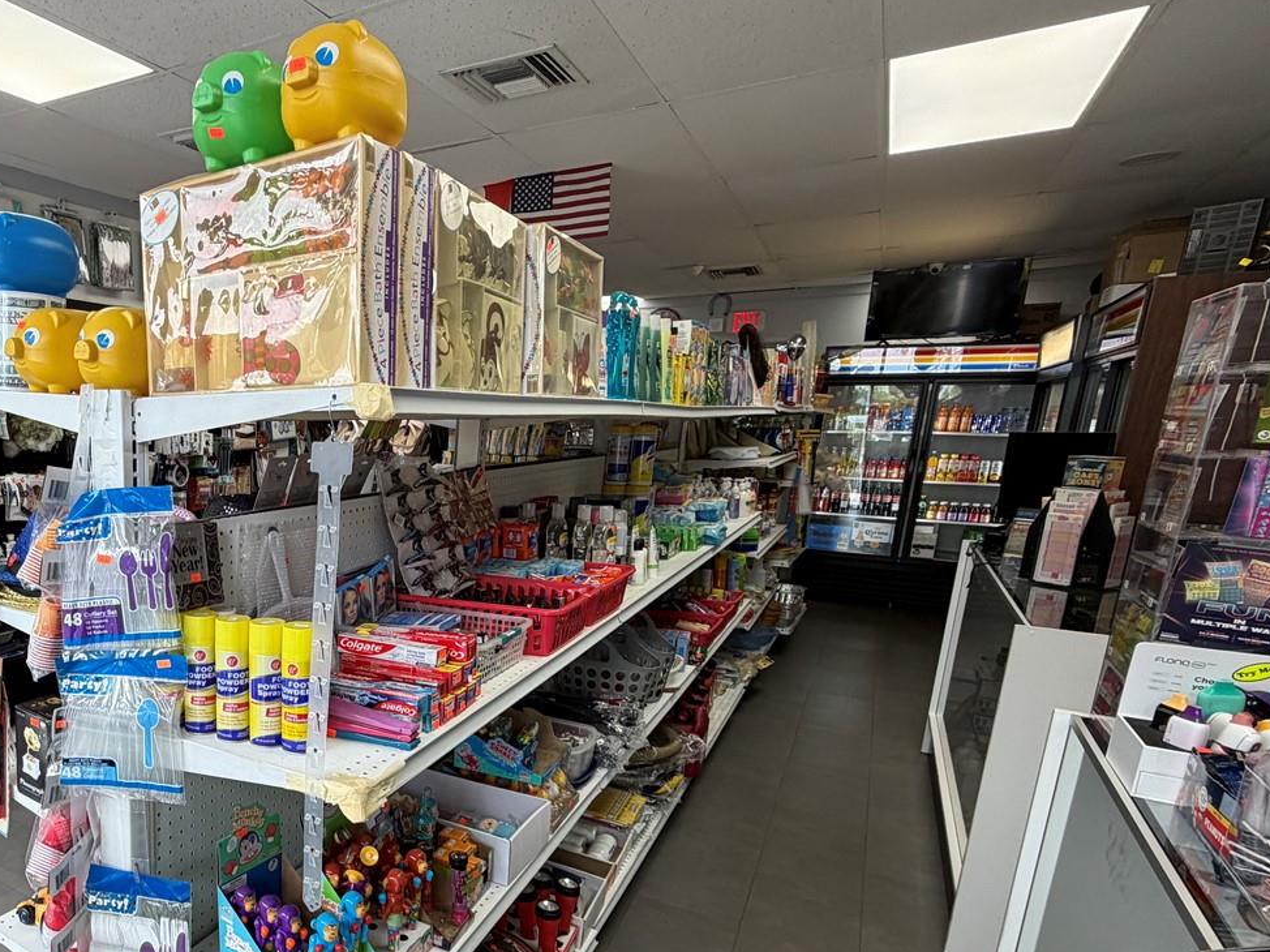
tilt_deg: -13.3
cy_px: 600
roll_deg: +0.1
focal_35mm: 23
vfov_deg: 58.1
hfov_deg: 67.7
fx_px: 844
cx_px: 274
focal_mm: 2.22
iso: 100
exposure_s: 1/120
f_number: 2.2
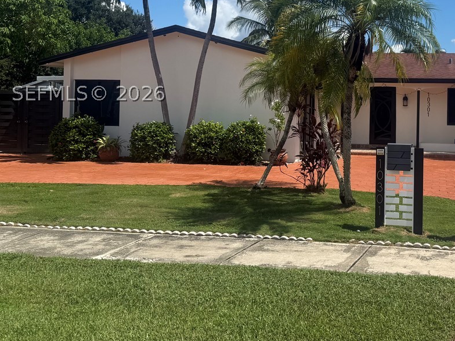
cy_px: 93
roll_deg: -1.1
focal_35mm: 49
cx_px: 343
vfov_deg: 29.3
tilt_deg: +3.0
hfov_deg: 37.9
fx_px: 644
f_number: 1.78
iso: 80
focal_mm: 6.76
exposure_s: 1/6173
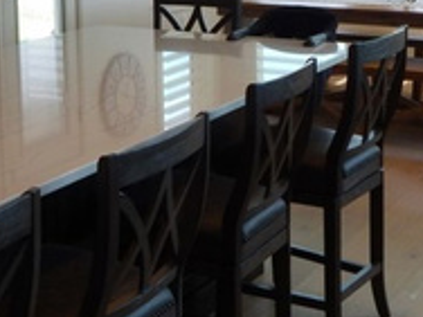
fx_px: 916
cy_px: 9
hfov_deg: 24.6
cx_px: -14
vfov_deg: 19.2
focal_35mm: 75
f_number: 3
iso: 125
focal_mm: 4
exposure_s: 1/100
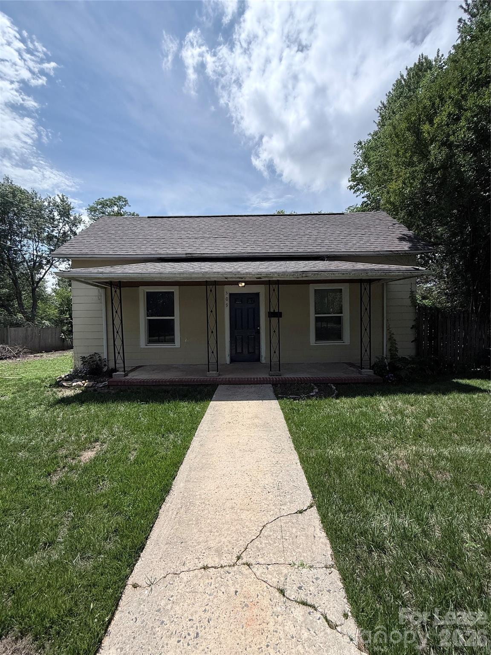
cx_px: 246
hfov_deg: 85.7
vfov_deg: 102.1
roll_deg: +0.8
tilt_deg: -1.0
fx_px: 265
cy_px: 328
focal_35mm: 14
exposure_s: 1/2717
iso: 50
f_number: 2.2
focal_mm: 2.22
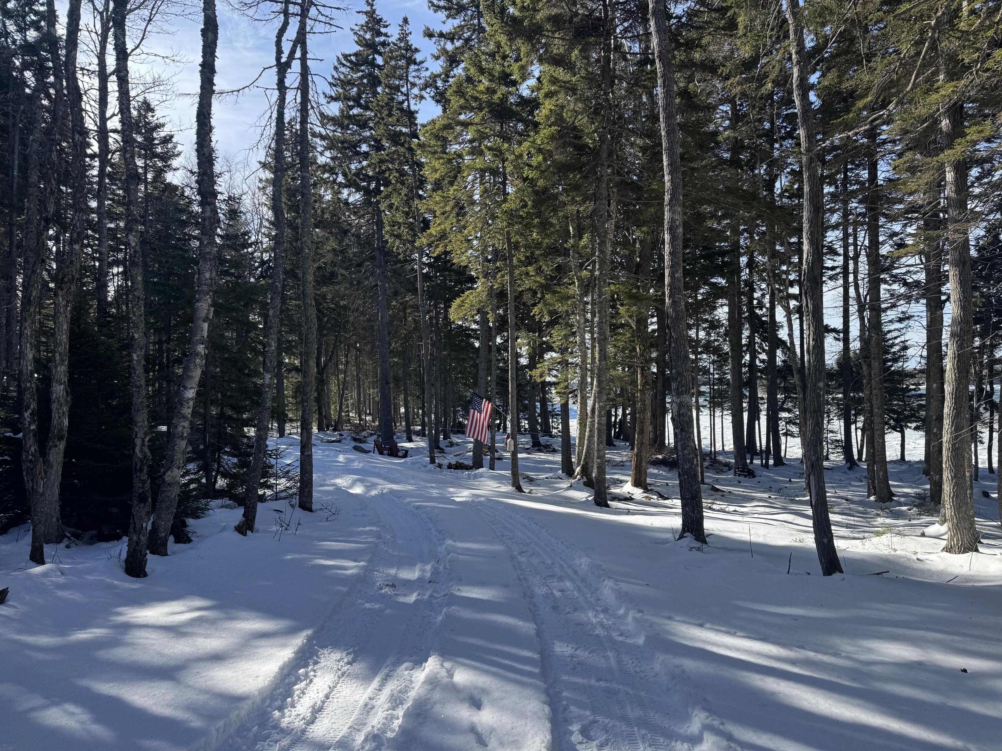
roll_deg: +0.9
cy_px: 376
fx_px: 695
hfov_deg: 71.6
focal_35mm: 24
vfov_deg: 56.8
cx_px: 501
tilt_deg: +1.4
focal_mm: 6.76
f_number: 1.78
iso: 80
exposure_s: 1/1721
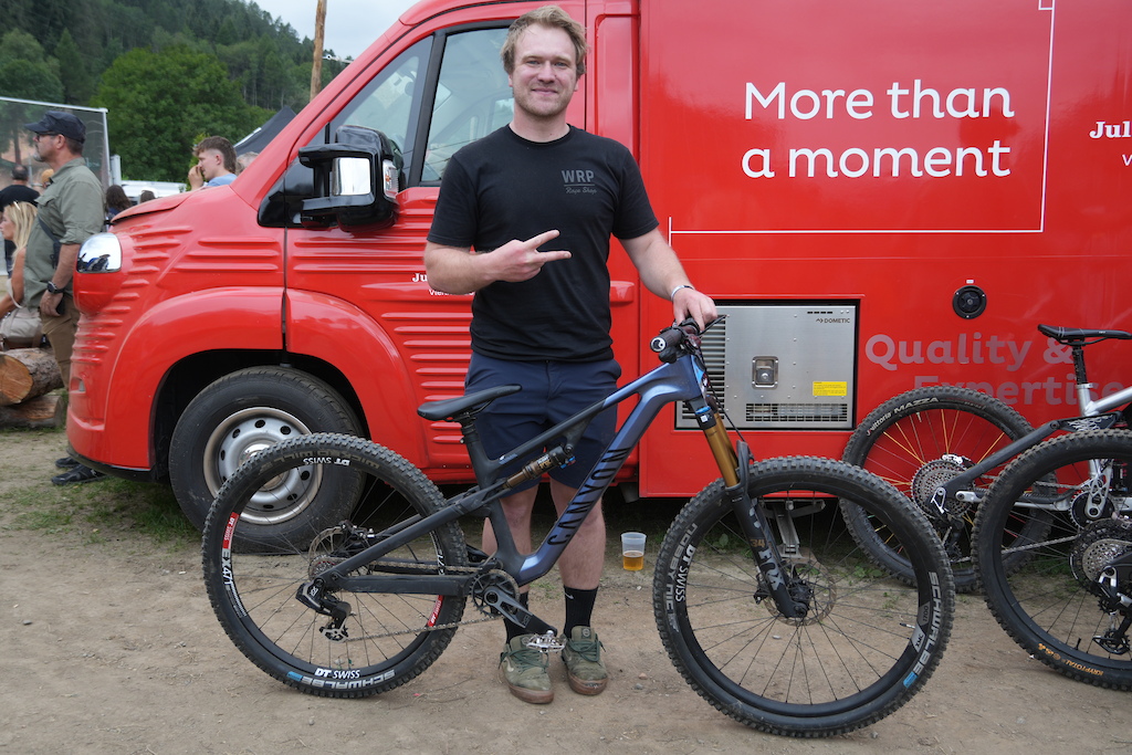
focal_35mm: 34
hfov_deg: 55.1
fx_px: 1085
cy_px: 378
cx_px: 566
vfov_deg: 38.4
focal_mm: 23
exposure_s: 1/100
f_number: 4
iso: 100
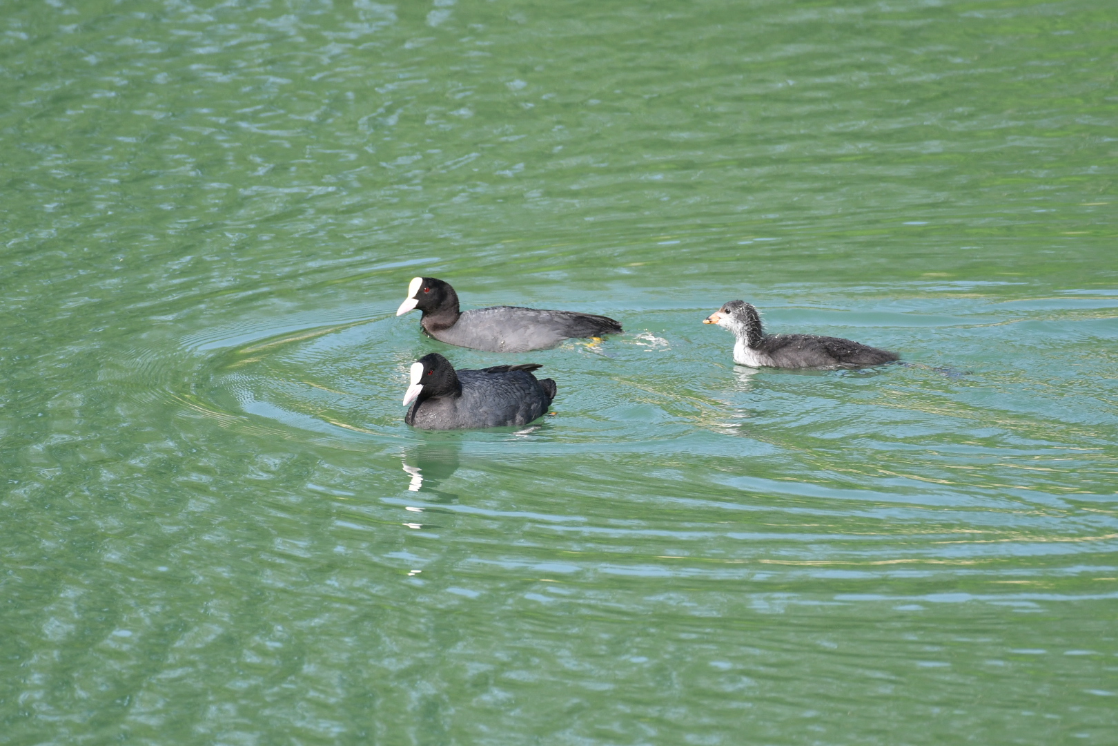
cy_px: 373
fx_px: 31053
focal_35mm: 1000
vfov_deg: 1.4
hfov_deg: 2.1
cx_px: 559
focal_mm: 500
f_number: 6.3
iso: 250
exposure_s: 1/800
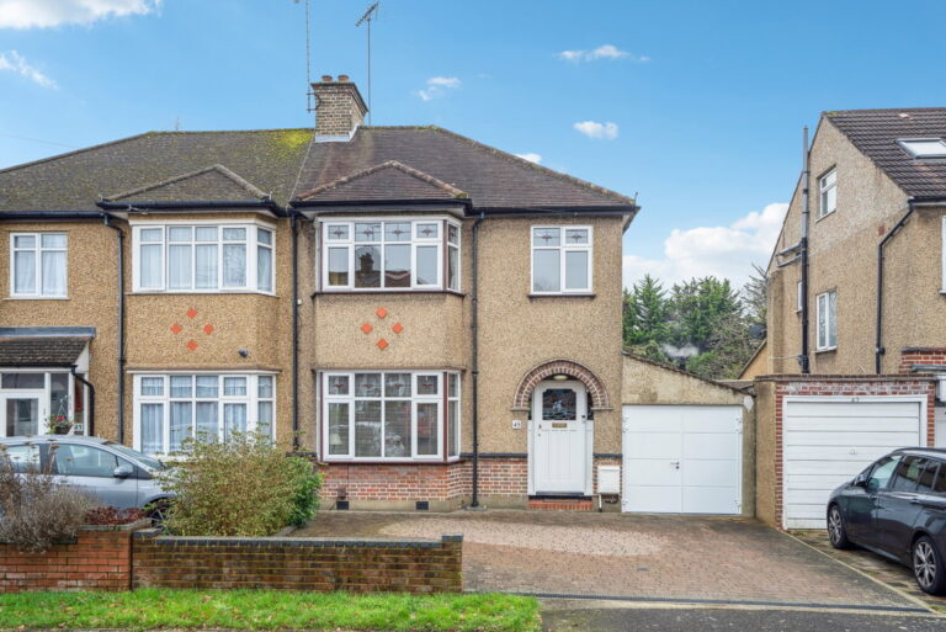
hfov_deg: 63.6
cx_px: 473
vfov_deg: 45.0
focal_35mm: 29
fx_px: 762
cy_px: 316
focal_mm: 29
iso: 640
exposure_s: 1/200
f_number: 7.1
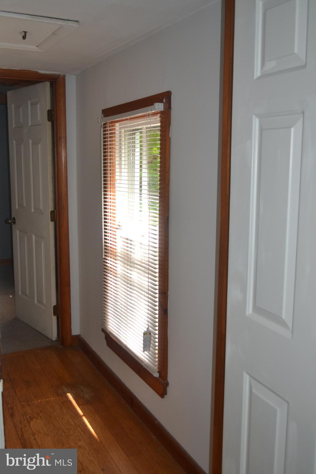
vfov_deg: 53.1
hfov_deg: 36.9
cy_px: 237
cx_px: 158
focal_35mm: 36
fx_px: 474
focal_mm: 24
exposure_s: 1/125
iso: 400
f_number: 4
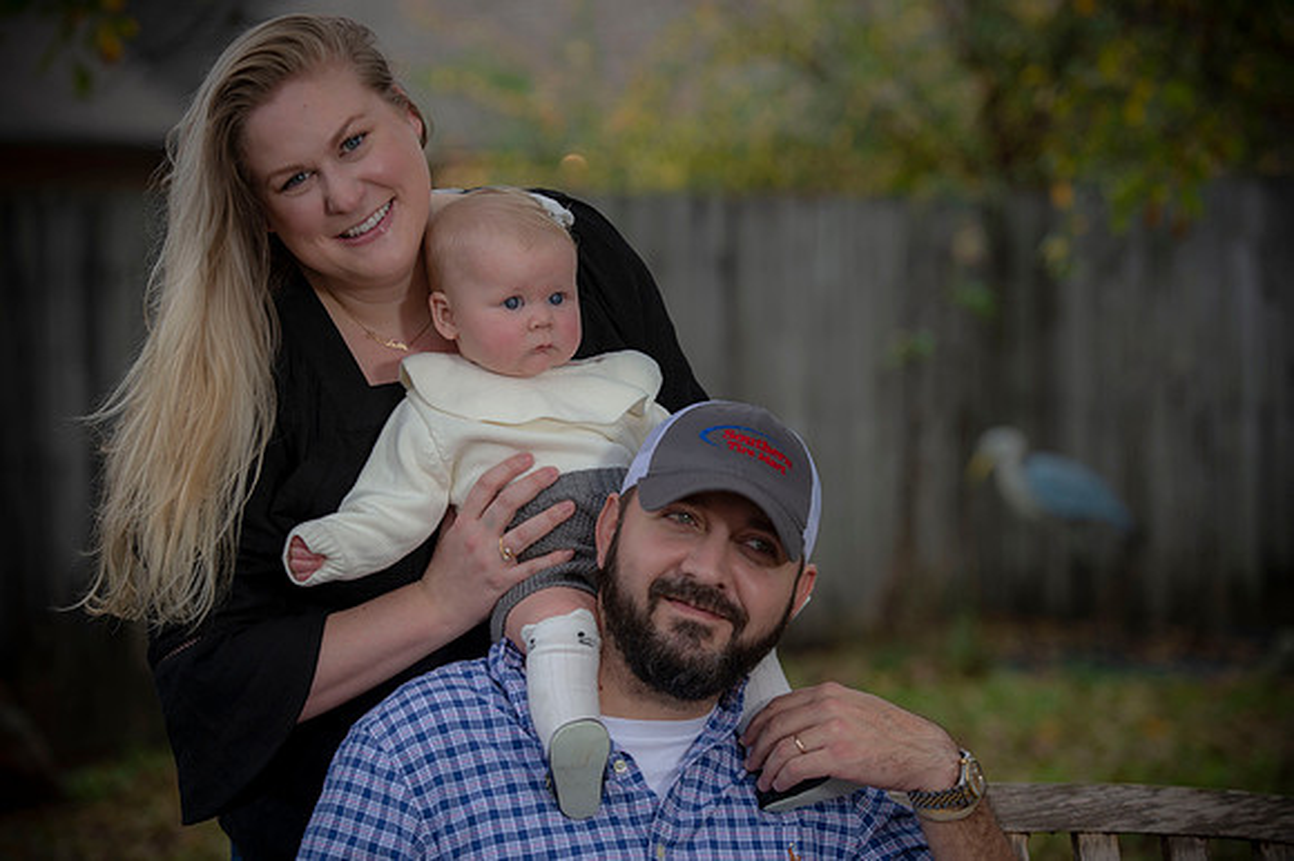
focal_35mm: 105
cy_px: 430
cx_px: 647
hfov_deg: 19.5
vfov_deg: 13.0
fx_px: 3772
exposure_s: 1/200
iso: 160
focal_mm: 105
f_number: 3.5
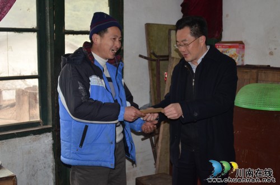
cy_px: 92
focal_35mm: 48
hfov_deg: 41.2
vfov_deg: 27.9
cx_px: 140
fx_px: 373
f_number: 3.5
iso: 800
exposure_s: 1/60
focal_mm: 32
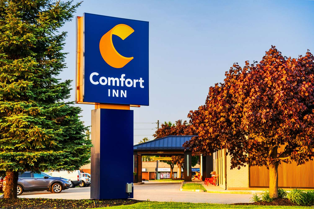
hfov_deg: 27.0
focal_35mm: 75
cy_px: 104
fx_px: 654
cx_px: 157
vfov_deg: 18.2
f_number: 4.5
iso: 400
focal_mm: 75
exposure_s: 1/200
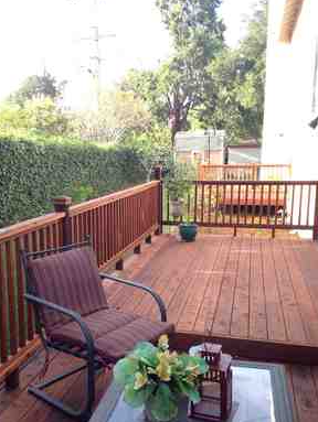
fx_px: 477
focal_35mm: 39
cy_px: 219
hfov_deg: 36.8
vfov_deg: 47.8
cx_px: 145
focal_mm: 4.12
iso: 80
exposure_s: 1/120
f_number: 2.4
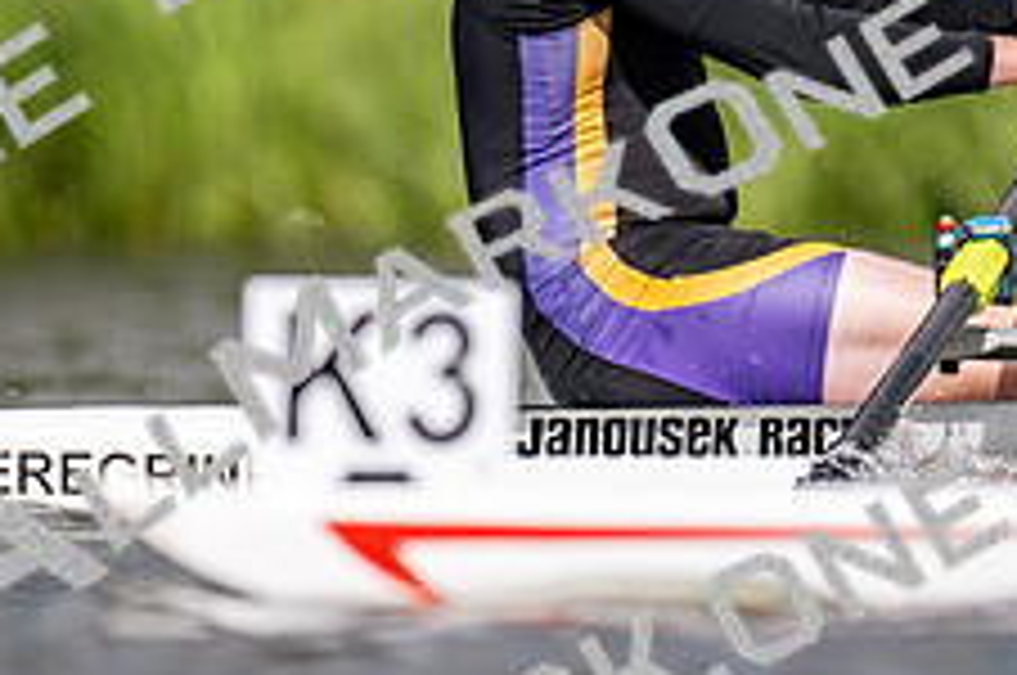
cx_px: 837
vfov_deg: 0.6
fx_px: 65192
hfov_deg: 0.9
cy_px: -27
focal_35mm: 2311
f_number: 4
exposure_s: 1/2500
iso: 200
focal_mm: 600
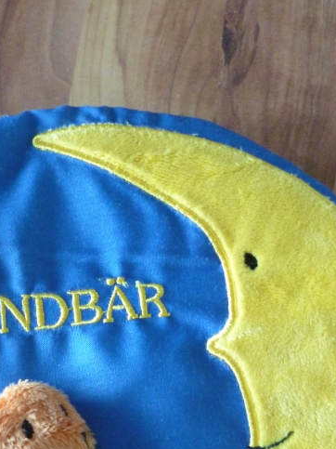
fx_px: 609
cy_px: 371
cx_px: 132
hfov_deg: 30.8
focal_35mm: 47
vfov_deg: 38.6
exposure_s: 1/20
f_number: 2.5
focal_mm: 4.3
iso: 400
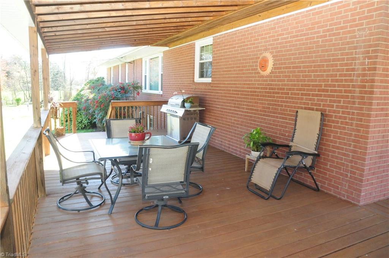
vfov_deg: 30.7
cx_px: 194
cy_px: 129
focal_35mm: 44
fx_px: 469
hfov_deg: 45.0
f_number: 6.3
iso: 1250
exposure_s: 1/200
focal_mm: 29
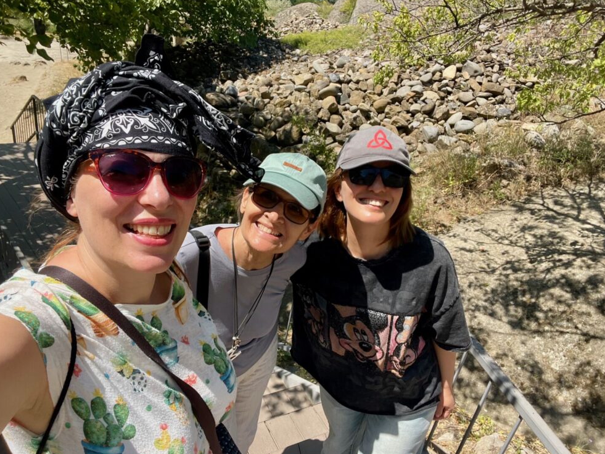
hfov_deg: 71.6
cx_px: 300
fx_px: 420
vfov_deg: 56.8
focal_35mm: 24
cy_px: 224
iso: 25
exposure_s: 1/643
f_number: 2.2
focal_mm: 2.71
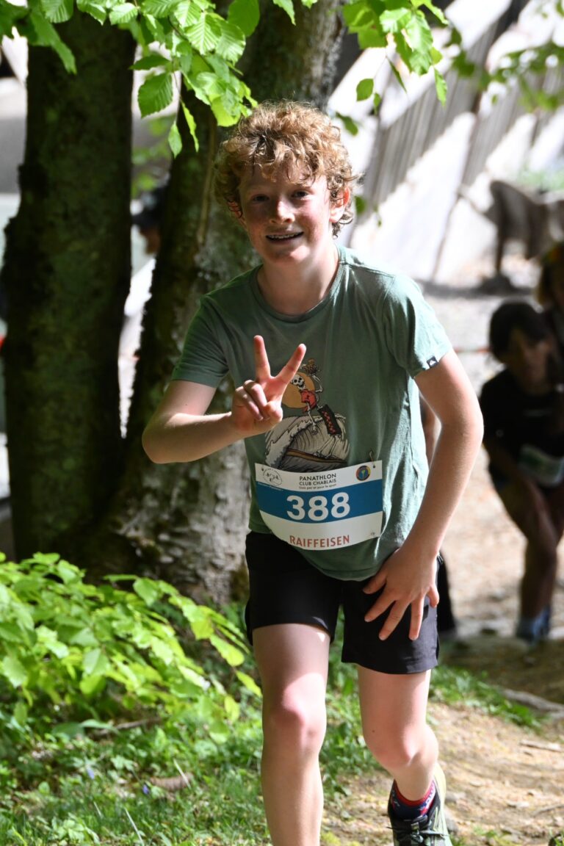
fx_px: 7049
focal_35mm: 300
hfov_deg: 4.6
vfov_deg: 6.9
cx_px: 282
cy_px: 423
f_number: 8
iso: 2200
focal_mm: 200
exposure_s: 1/1000
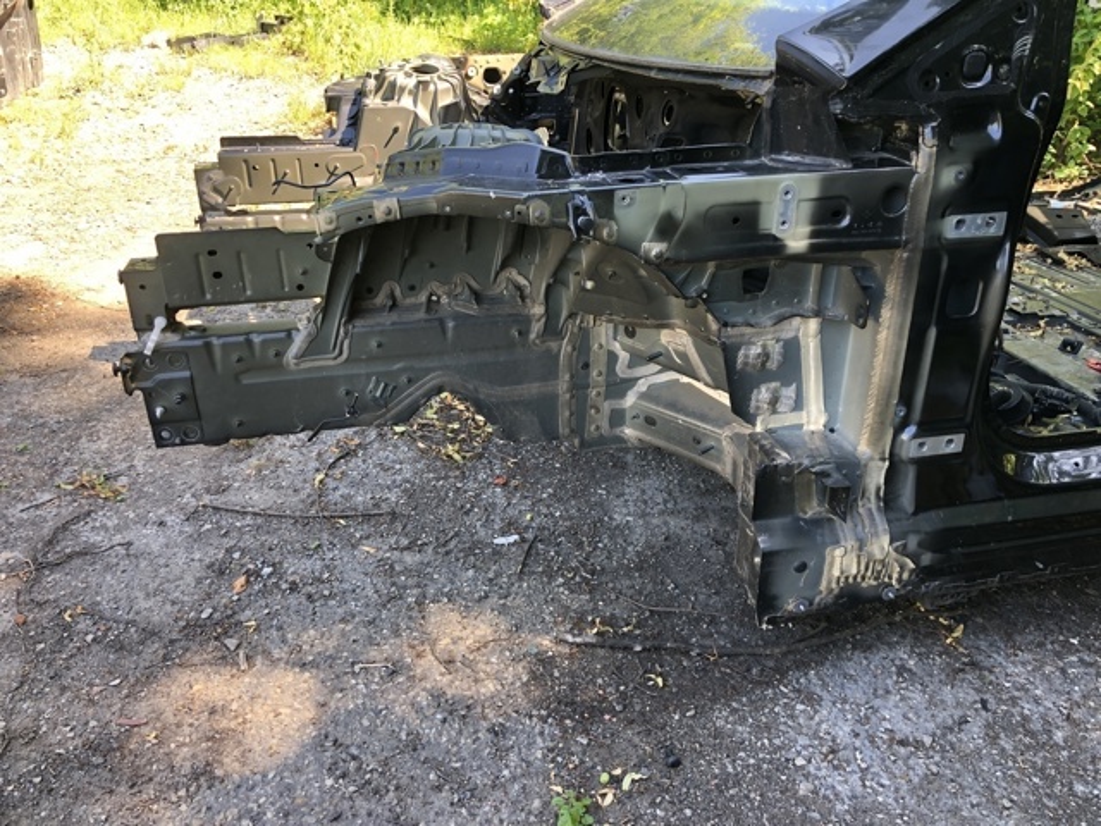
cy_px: 413
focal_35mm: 28
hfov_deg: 63.4
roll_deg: -1.2
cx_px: 550
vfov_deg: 49.7
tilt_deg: -31.2
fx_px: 891
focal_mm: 4
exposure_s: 1/120
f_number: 1.8
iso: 50
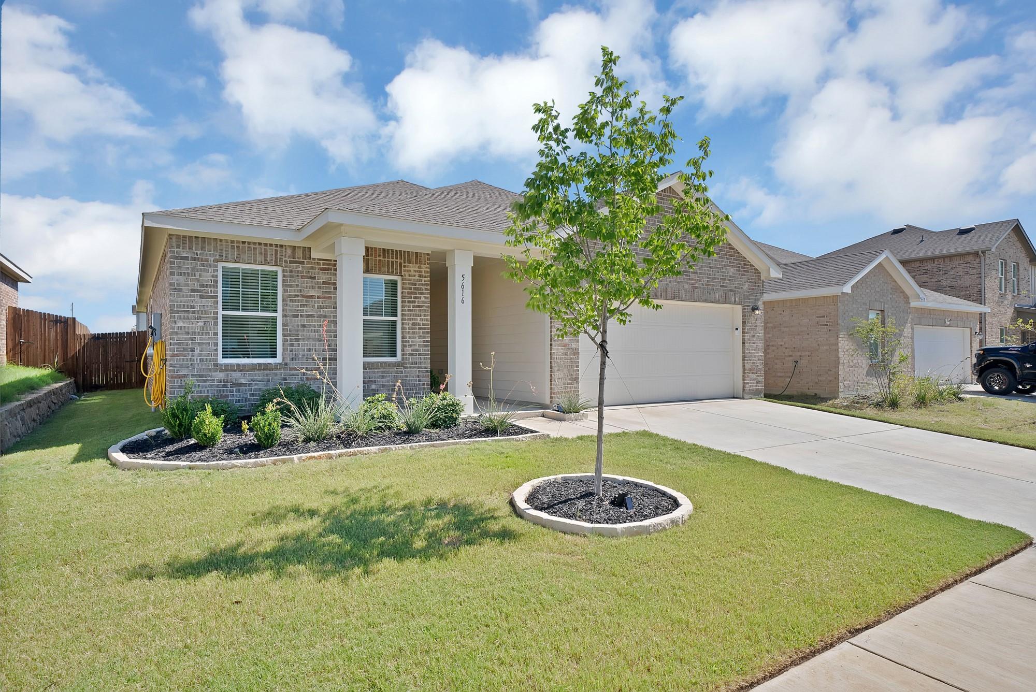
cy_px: 346
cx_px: 518
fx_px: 547
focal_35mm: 19
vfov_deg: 64.6
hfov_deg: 86.9
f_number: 9
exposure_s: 1/160
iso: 640
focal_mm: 19
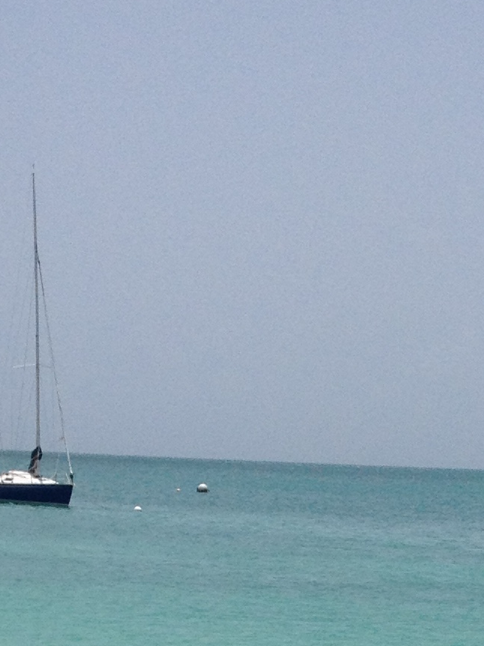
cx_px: 323
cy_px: 1039
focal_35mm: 133
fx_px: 2480
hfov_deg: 11.1
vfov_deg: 13.7
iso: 64
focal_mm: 4.28
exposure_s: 1/3953
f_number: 2.4
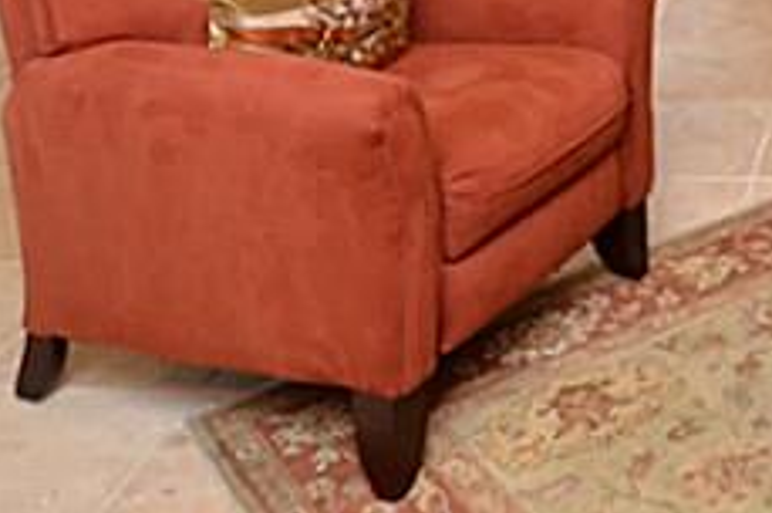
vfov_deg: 16.0
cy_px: -500
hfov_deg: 26.6
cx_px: 937
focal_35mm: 67
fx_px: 1435
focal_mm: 10
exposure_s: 1/60
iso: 800
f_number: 5.6
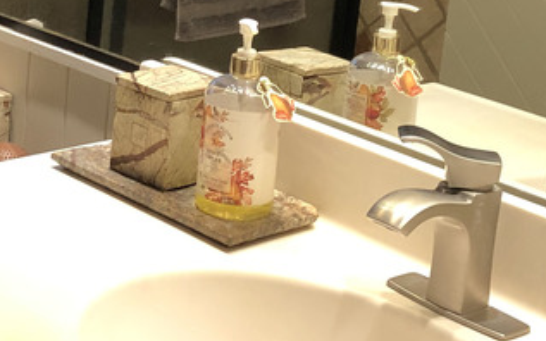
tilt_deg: -12.0
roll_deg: -4.5
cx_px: 158
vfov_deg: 12.8
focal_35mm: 101
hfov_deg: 20.5
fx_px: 1503
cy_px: 22
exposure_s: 1/17
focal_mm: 3.99
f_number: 1.8
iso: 40
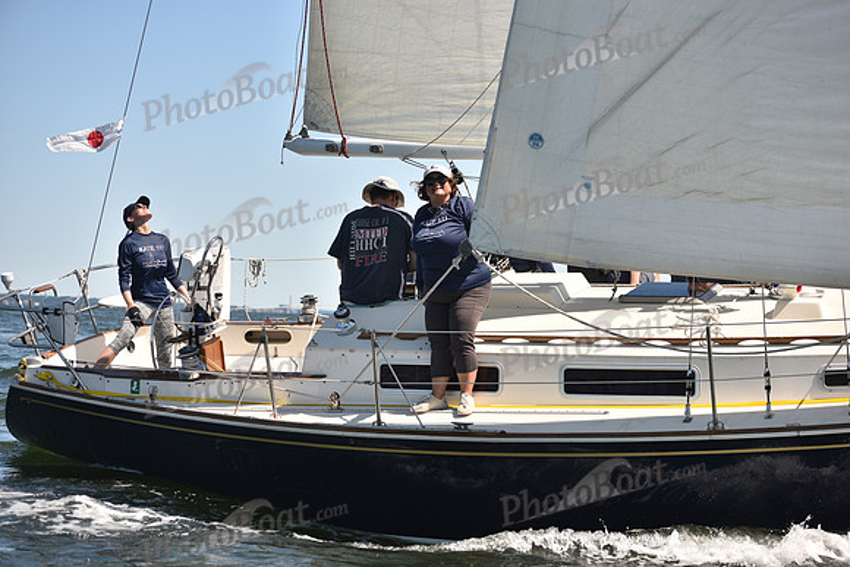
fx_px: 1842
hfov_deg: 26.0
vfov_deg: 17.5
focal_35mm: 78
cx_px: 425
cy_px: 284
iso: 250
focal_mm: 78
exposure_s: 1/1250
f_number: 3.5
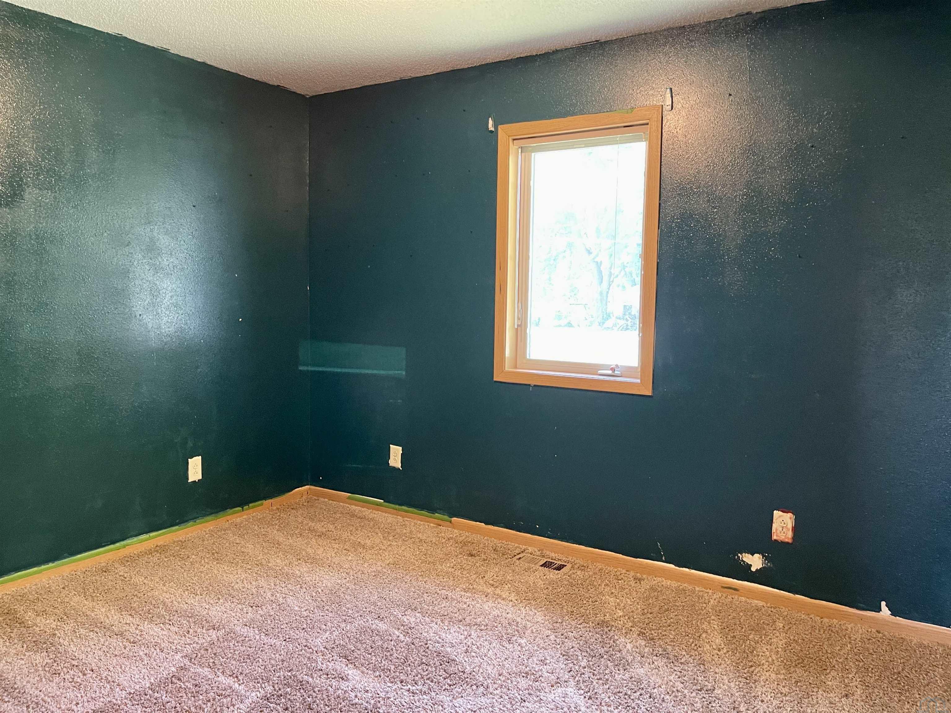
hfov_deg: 69.4
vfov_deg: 54.9
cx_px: 476
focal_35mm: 25
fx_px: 687
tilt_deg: -3.5
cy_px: 356
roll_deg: -1.0
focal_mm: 5.1
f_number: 1.6
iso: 640
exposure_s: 1/40
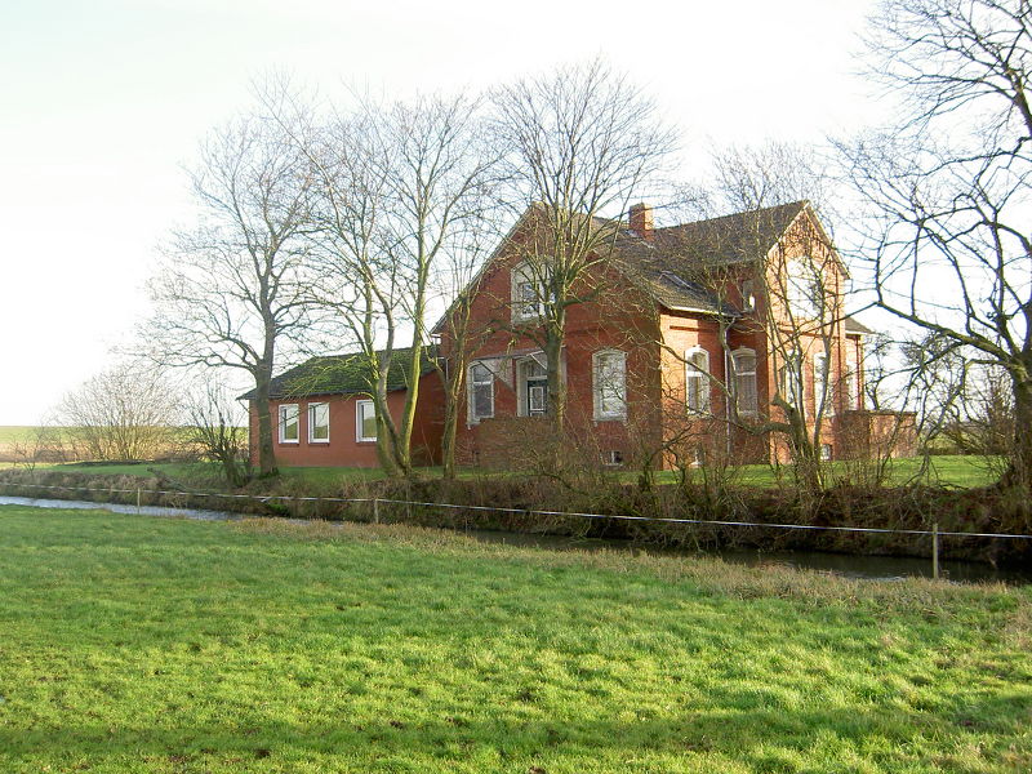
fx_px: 1014
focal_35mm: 34
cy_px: 387
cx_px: 516
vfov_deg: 41.8
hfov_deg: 54.0
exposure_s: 1/125
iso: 100
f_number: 2.8
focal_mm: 5.6
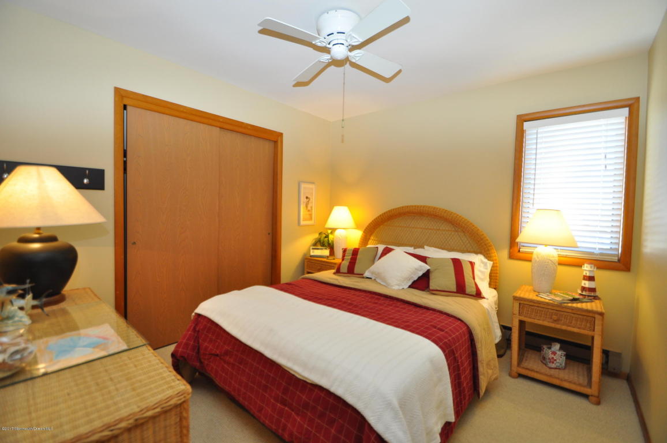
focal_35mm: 15
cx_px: 334
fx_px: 278
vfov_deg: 77.2
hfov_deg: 100.5
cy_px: 222
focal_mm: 10
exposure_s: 1/60
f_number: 4
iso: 560
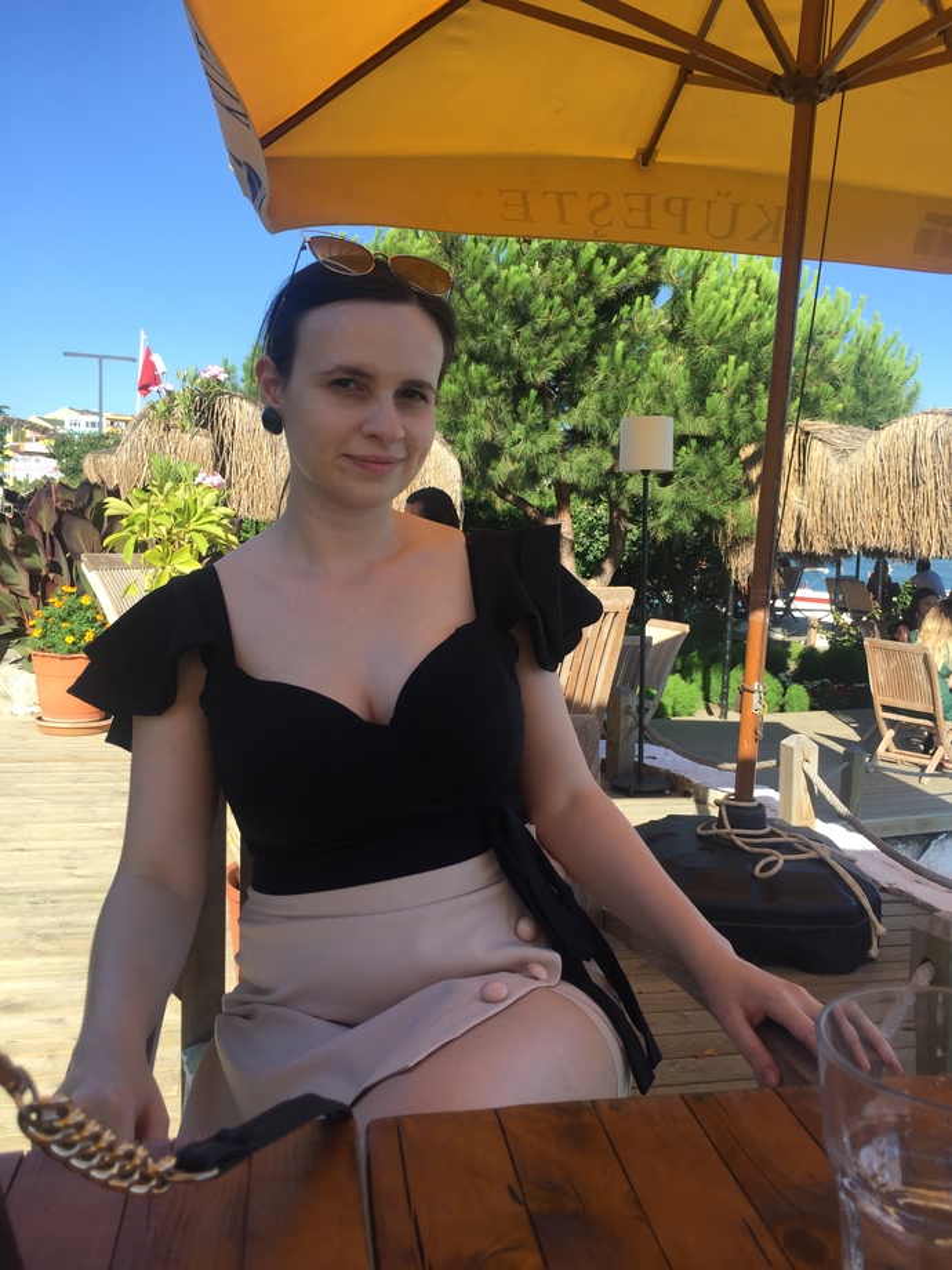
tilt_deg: -6.4
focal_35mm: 29
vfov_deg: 61.7
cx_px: 476
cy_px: 635
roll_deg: -1.1
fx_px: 1063
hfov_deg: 48.2
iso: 32
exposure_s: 1/879
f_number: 2.2
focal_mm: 4.15
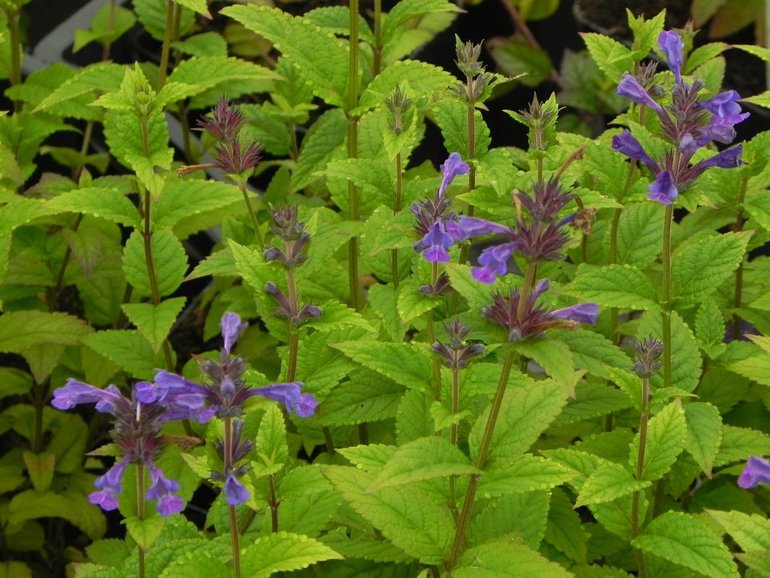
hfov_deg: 9.3
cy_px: 289
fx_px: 4715
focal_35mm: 212
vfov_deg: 7.0
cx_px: 385
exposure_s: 1/40
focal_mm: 37.7
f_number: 5
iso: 160
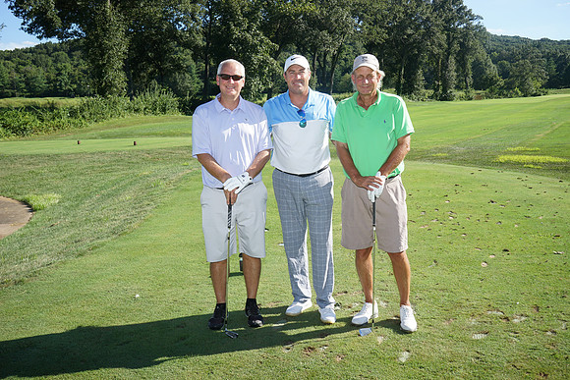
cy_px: 190
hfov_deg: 54.4
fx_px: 554
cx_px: 285
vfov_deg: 37.9
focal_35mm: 35
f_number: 8
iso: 100
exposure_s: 1/125
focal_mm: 35
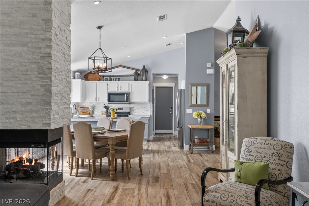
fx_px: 283
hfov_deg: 57.2
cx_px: 154
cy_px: 103
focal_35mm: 33
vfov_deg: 40.0
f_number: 8
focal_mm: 22
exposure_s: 1/1.25
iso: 400
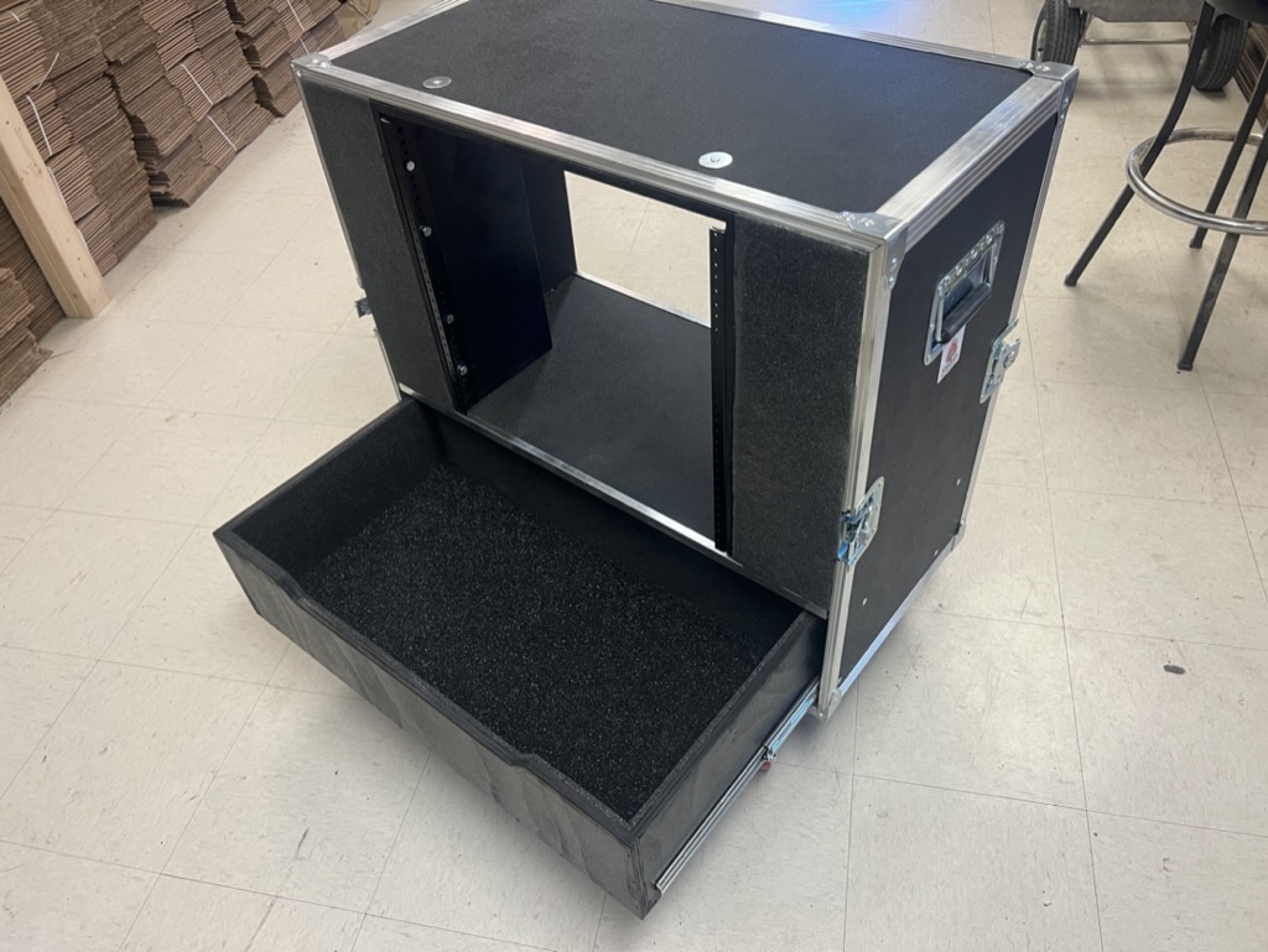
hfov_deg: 67.3
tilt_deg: -44.8
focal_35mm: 26
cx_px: 634
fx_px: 953
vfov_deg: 53.1
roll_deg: +6.5
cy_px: 476
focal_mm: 5.7
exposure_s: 1/60
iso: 100
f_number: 1.5
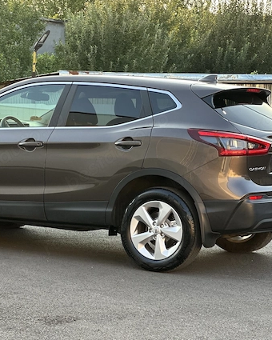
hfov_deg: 14.5
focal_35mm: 106
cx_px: 74
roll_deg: -1.3
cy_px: 162
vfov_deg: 18.1
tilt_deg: +0.2
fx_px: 1067
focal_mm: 9
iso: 100
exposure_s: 1/121
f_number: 2.8
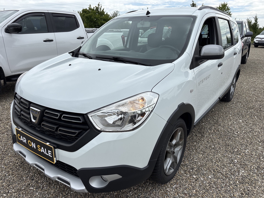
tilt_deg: -18.2
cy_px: 99
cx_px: 132
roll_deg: +0.3
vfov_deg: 53.1
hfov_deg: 67.3
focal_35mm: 26
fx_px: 198
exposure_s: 1/3413
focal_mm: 5.96
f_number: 1.6
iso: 50
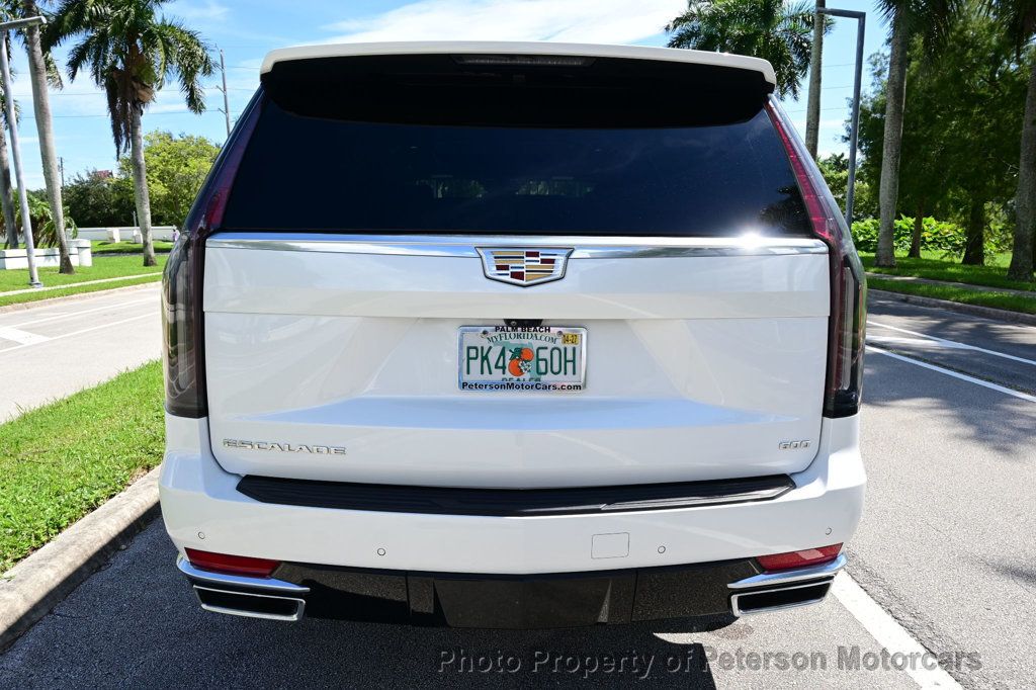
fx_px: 690
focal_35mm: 24
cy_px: 345
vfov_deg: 53.1
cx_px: 518
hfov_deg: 73.8
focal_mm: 16
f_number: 7.1
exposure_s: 1/200
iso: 100
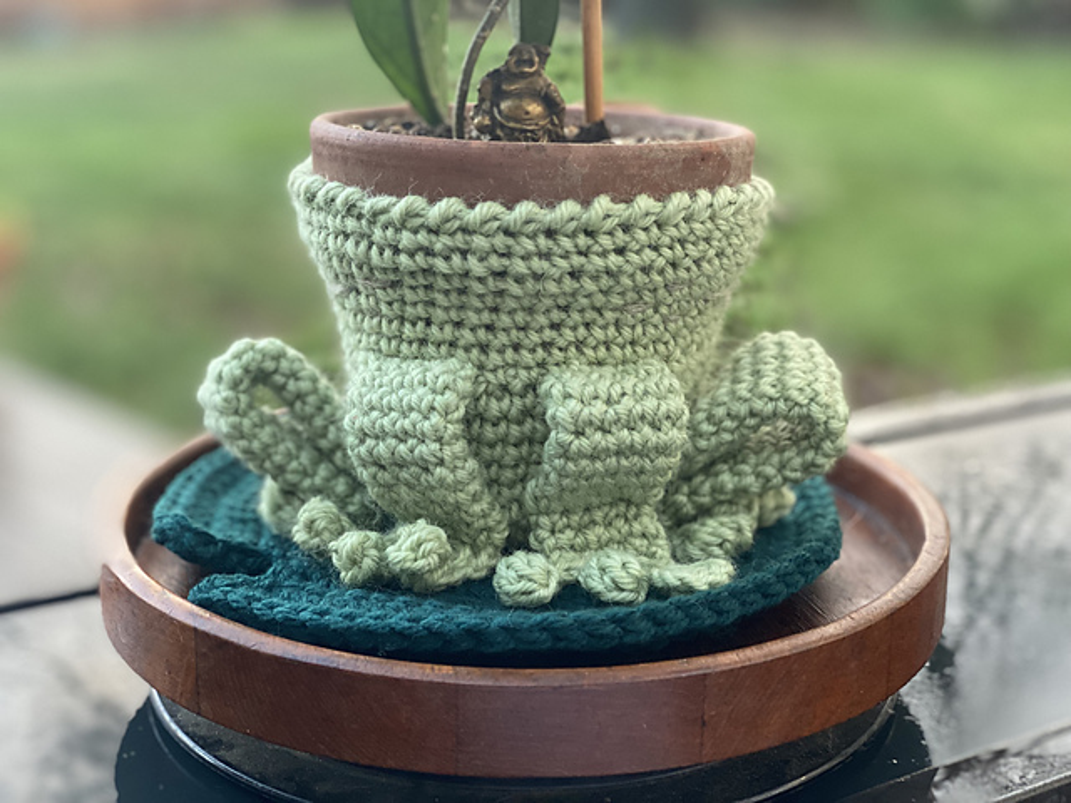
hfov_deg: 36.8
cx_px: 536
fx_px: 1609
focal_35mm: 52
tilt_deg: -17.8
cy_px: 402
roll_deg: -0.6
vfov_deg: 28.0
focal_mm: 6
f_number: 2
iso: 250
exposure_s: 1/100
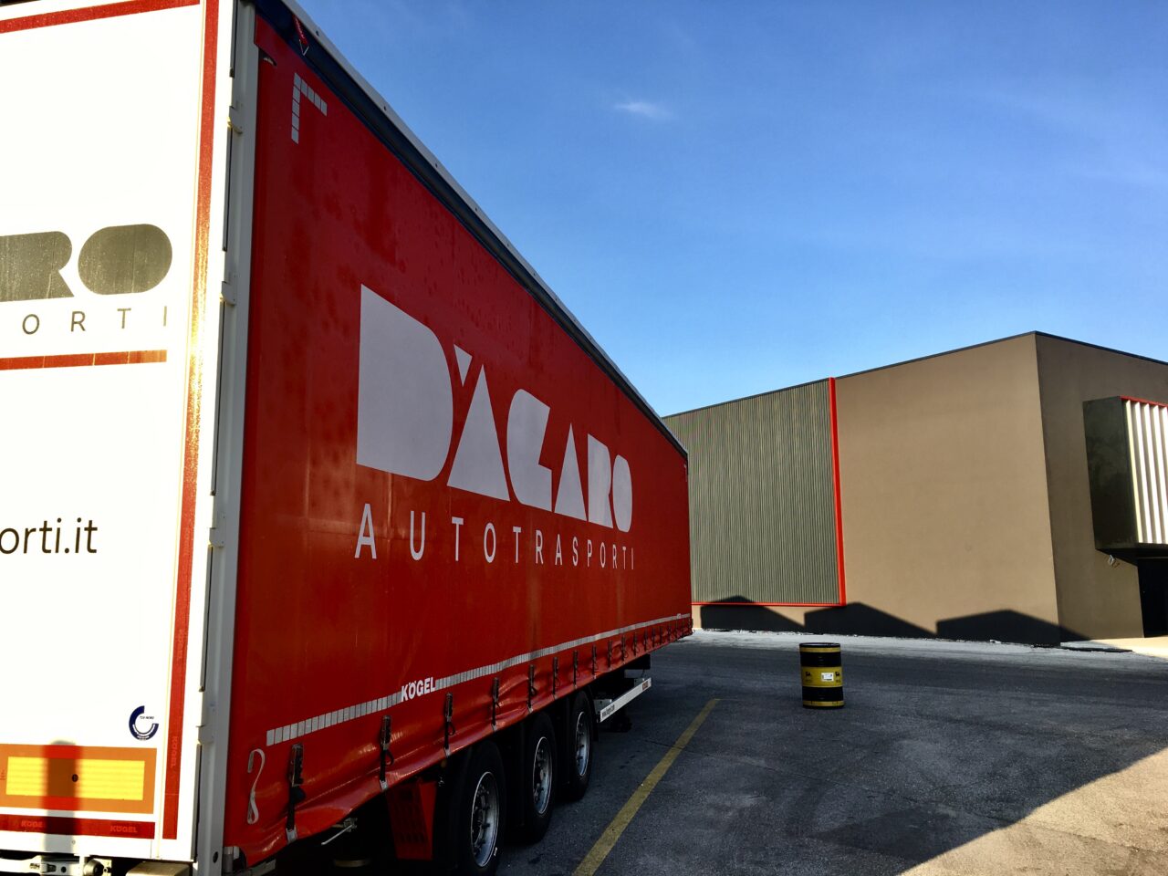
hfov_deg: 61.7
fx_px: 979
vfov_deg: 48.2
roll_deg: +0.9
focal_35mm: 29
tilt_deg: +9.3
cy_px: 438
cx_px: 584
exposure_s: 1/400
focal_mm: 4.15
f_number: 2.2
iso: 25
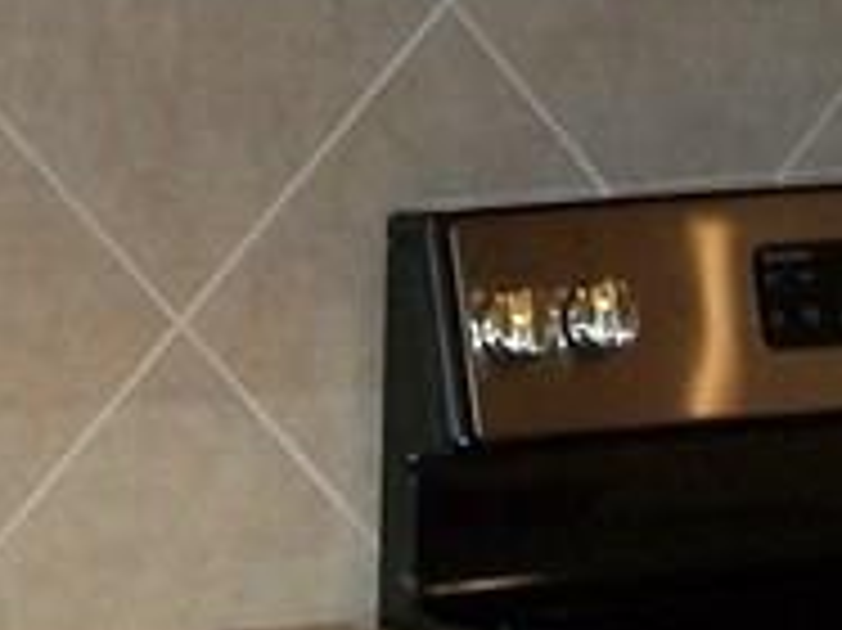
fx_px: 5324
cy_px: -482
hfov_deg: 9.0
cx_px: 603
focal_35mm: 219
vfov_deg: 6.6
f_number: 3.2
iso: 240
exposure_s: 1/40
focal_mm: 7.1
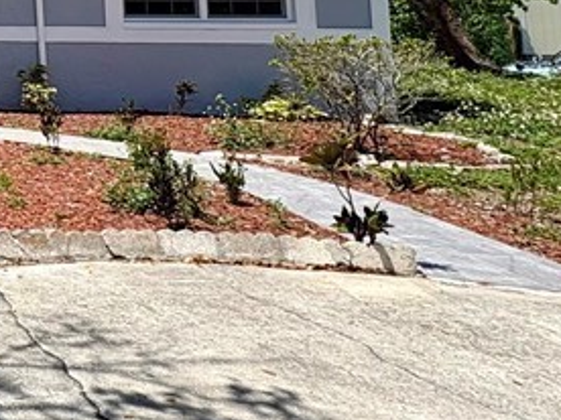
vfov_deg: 25.4
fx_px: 843
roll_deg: +0.2
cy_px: -73
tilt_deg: +6.0
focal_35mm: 52
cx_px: -354
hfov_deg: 24.6
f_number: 2.2
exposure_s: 1/889
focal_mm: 2.22
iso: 40
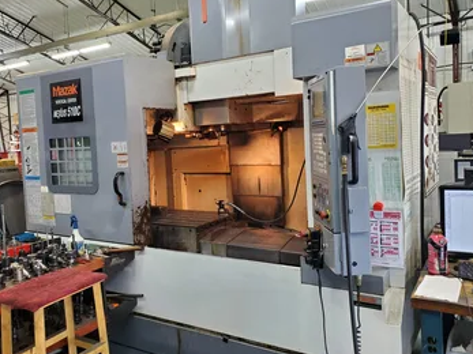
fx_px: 410
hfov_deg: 59.9
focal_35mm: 30
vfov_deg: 46.7
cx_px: 221
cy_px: 165
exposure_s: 1/40
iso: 250
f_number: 2.4
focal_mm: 4.3
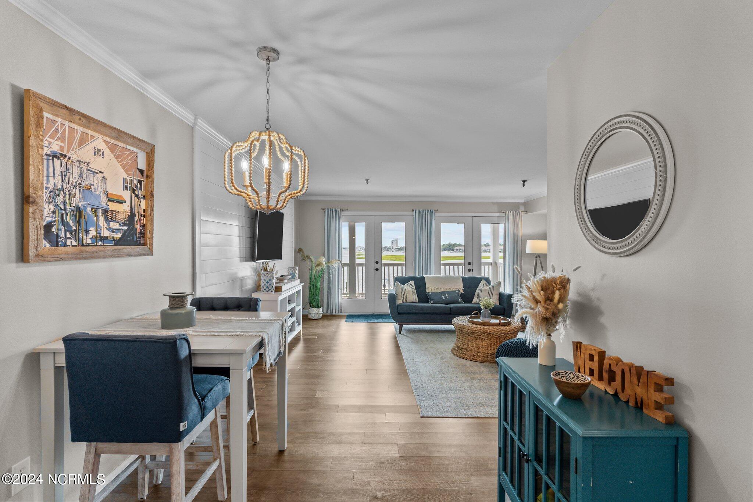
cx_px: 376
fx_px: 376
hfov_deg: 90.0
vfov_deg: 67.4
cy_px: 251
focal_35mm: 18
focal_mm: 18
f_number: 7.1
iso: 100
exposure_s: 1/8
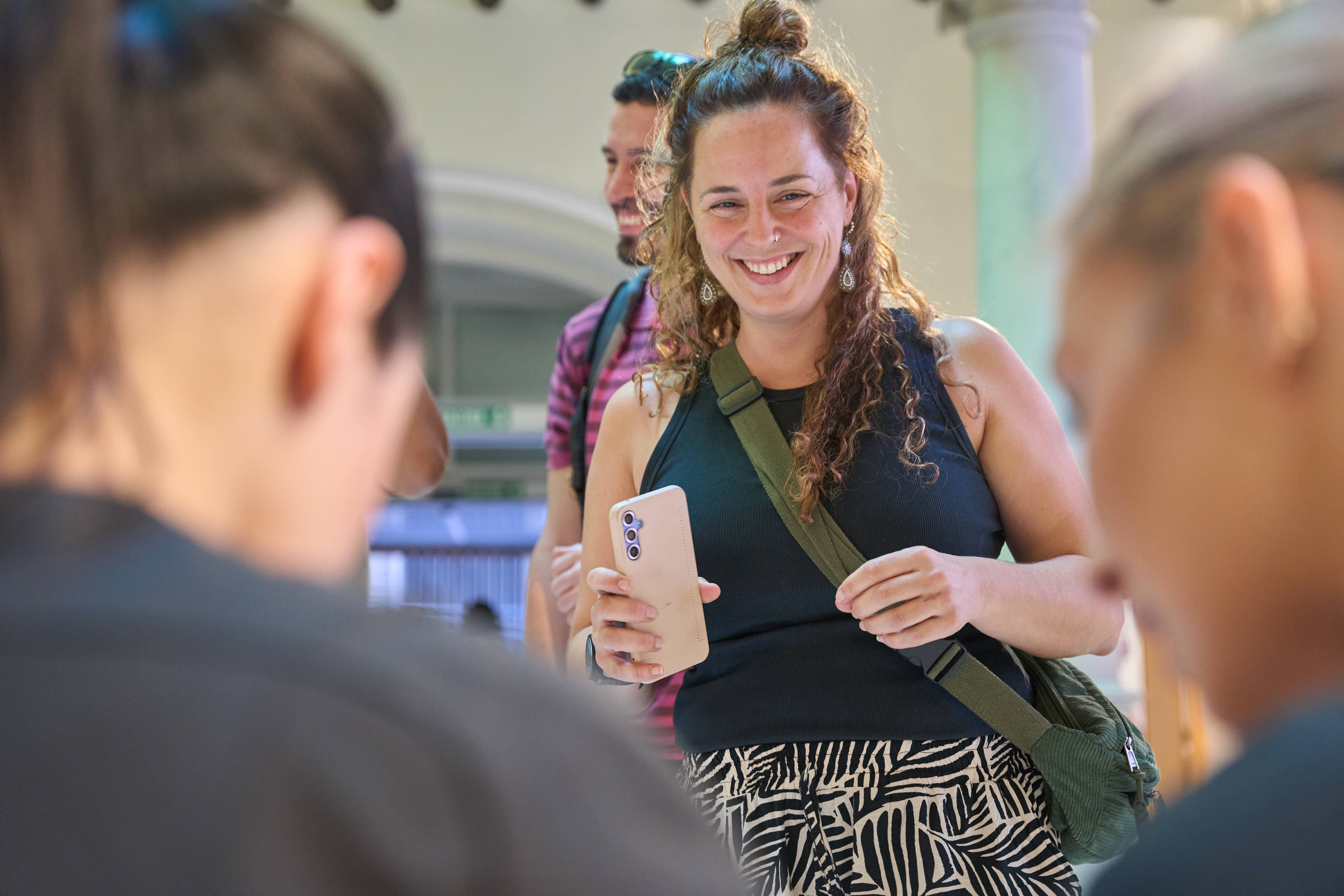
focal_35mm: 52
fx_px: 1952
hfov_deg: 38.0
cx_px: 672
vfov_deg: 25.8
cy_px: 448
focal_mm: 52.3
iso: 2500
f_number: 2.8
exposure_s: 1/200
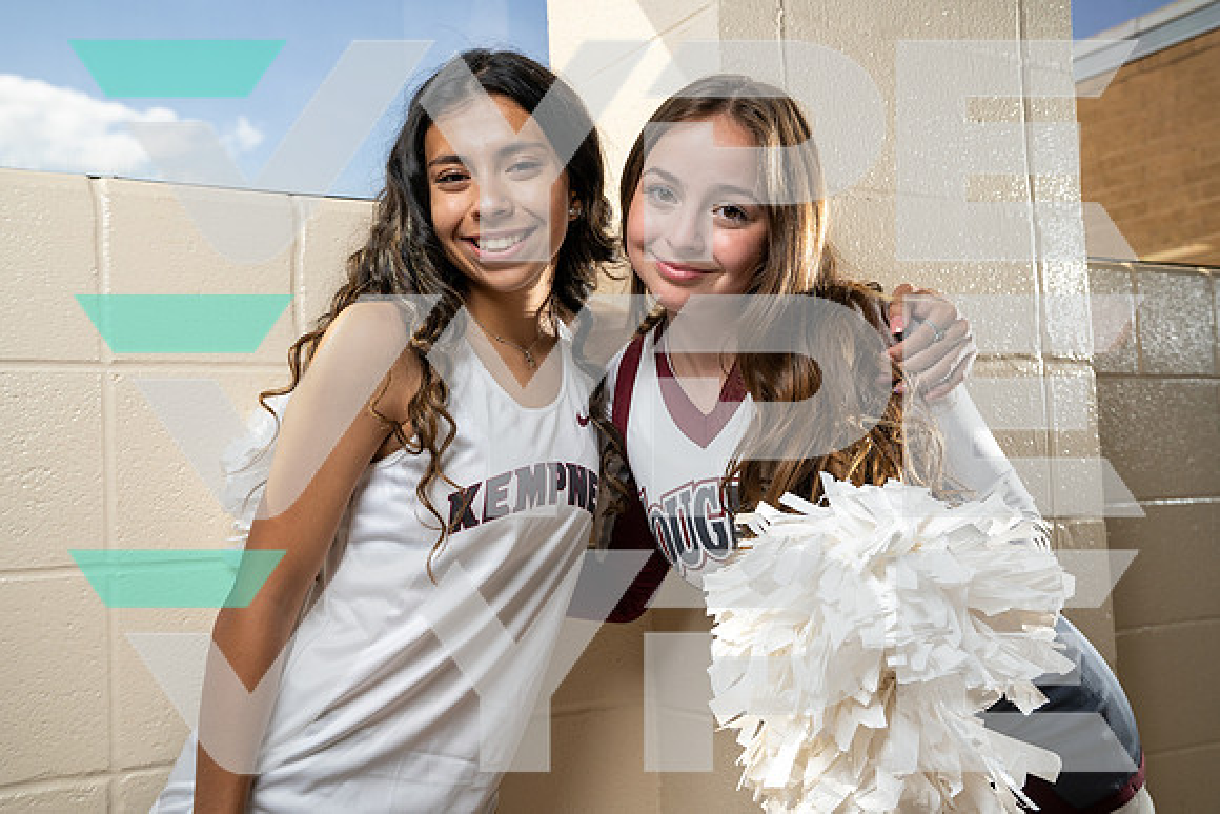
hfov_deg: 50.7
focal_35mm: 38
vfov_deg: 35.1
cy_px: 407
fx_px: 1288
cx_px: 610
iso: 400
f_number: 6.3
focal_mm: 38
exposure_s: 1/250
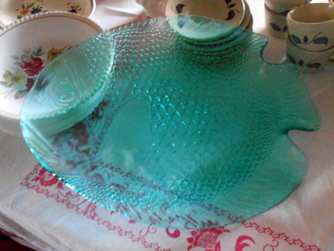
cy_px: 126
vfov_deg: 41.8
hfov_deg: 54.0
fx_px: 328
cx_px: 167
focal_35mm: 34
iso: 800
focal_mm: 5.8
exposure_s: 1/6
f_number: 3.6
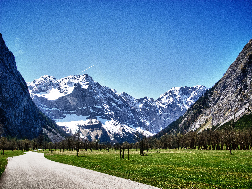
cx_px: 126
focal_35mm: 38
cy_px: 94
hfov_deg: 49.0
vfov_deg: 37.7
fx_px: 277
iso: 100
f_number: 4.5
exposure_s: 1/1000
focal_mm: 8.1
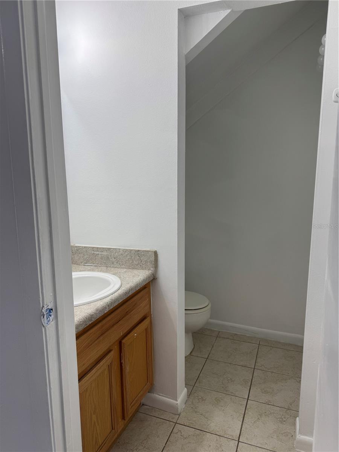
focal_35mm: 24
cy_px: 226
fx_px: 313
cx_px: 170
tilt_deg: -8.6
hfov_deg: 56.8
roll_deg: +1.3
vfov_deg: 71.6
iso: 50
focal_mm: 6.76
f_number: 1.78
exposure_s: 1/120
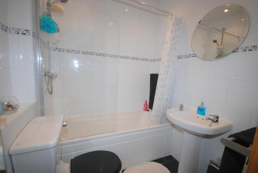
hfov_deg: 100.3
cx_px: 129
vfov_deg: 77.6
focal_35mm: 15
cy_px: 86
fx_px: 108
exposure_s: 1/60
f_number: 4
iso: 200
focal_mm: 10
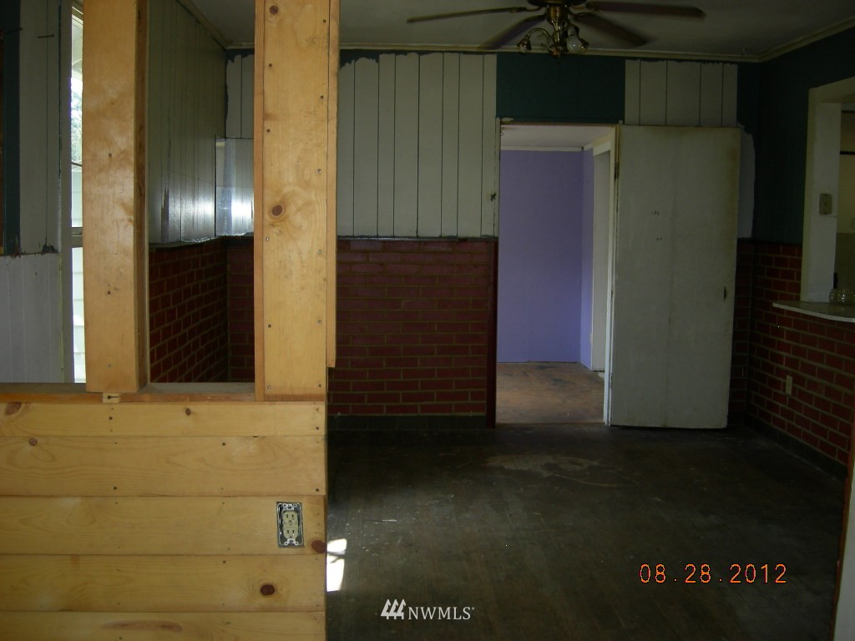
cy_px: 320
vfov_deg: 39.7
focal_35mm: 36
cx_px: 428
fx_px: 889
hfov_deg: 51.4
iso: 64
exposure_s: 1/60.1
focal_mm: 7.5
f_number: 2.7
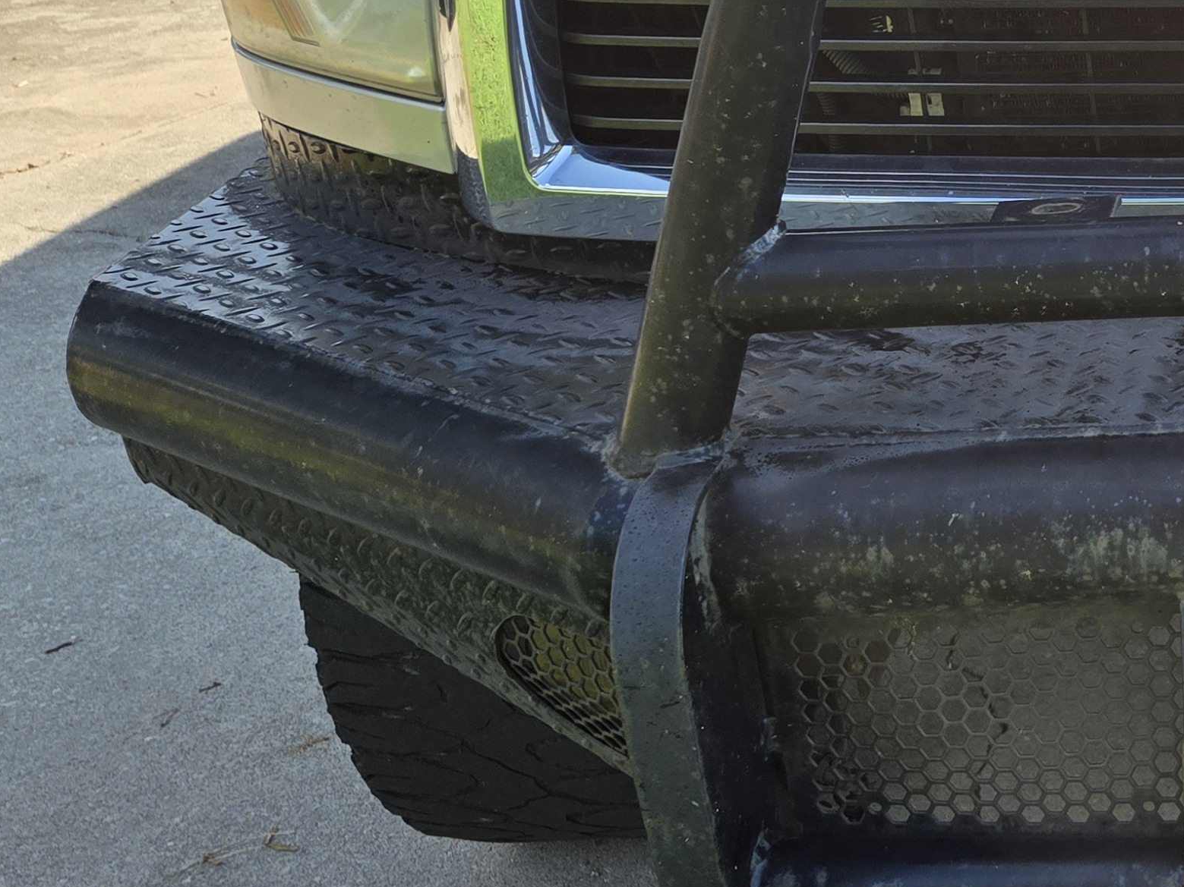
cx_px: 1479
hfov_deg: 27.9
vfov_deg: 24.7
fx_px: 2018
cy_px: 311
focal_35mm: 59
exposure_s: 1/601
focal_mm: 5.4
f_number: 1.8
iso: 25
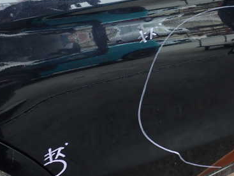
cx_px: 161
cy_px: 64
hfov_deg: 38.3
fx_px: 332
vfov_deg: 29.6
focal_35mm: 49
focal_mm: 5.4
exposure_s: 1/80
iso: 100
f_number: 3.2
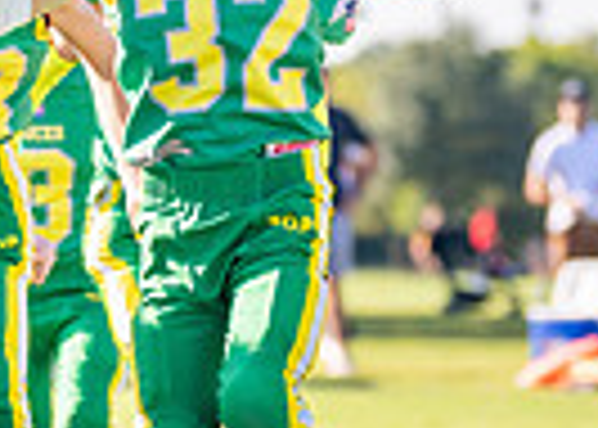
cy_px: 147
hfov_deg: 4.9
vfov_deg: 3.5
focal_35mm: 413
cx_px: 12
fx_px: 7014
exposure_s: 1/2500
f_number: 2.8
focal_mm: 87
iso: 320
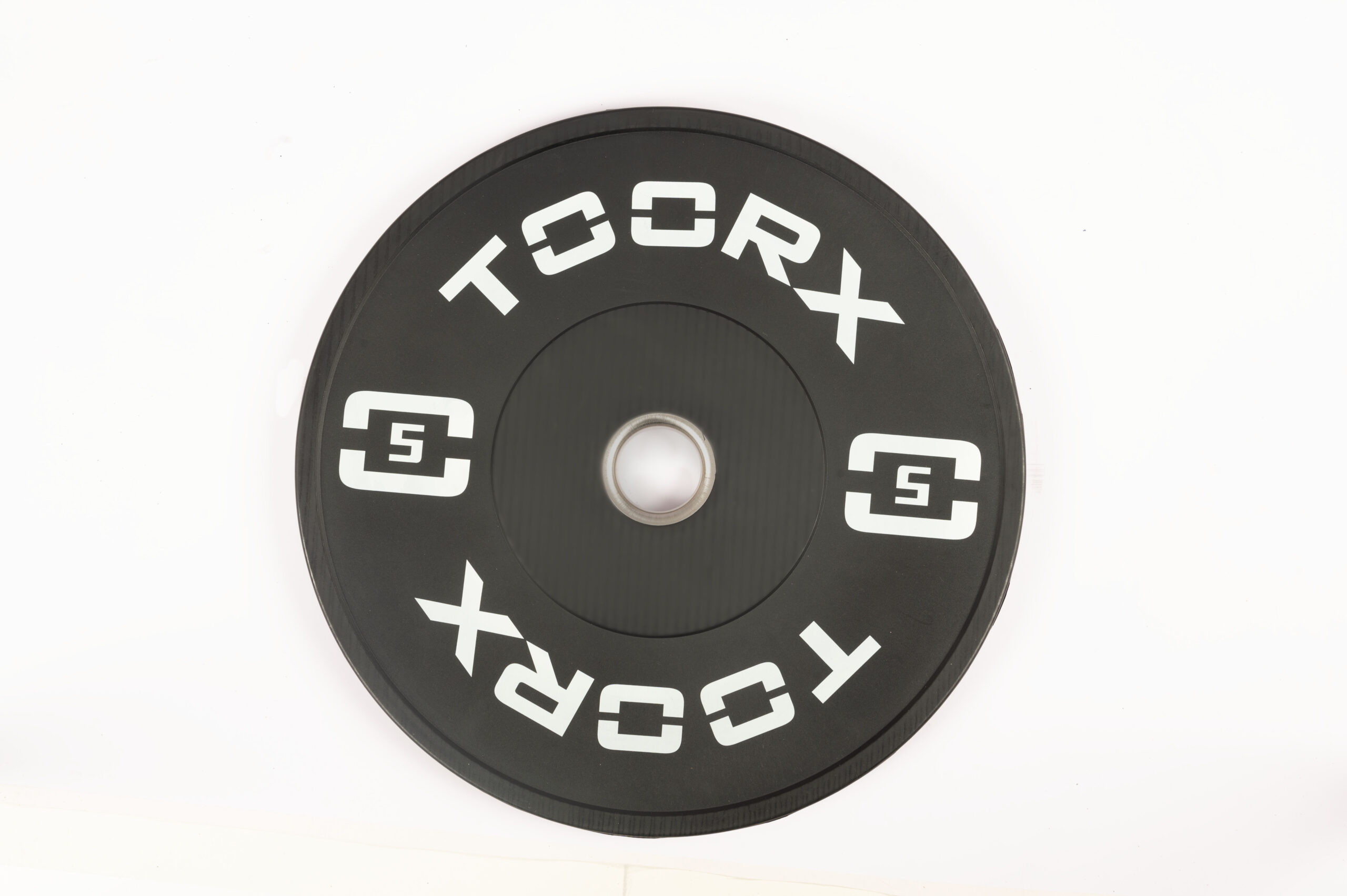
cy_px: 448
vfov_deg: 28.0
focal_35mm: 48
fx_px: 1795
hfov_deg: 41.1
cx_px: 674
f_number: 11
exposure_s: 1/200
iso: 125
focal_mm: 48
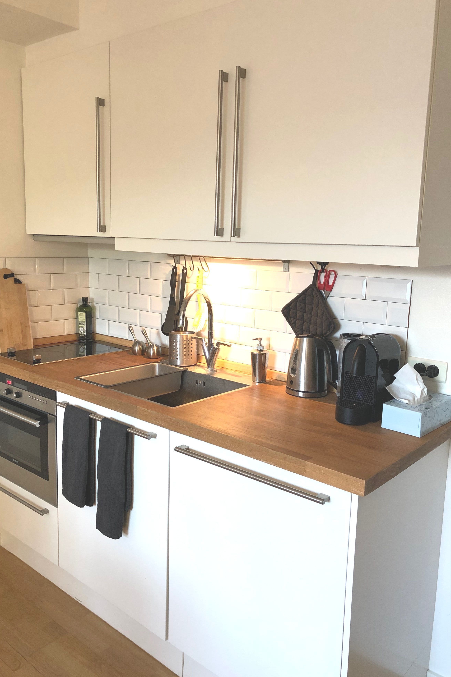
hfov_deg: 43.6
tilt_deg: -9.1
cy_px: 340
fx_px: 564
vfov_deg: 61.9
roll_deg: -1.7
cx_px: 211
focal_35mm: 30
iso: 40
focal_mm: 4
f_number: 1.8
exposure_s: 1/25
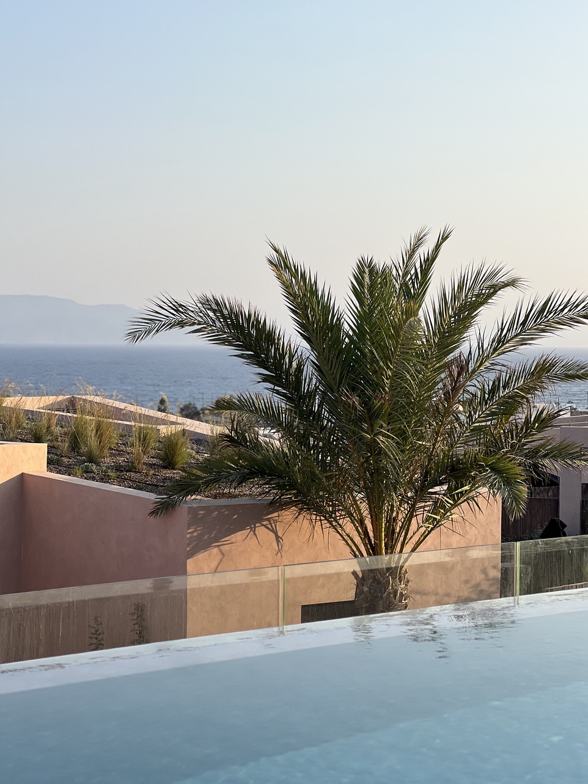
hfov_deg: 18.4
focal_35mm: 80
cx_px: 298
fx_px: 1812
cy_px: 398
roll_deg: +0.3
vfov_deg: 24.4
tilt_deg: -1.6
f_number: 2.8
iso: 32
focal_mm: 9
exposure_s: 1/412
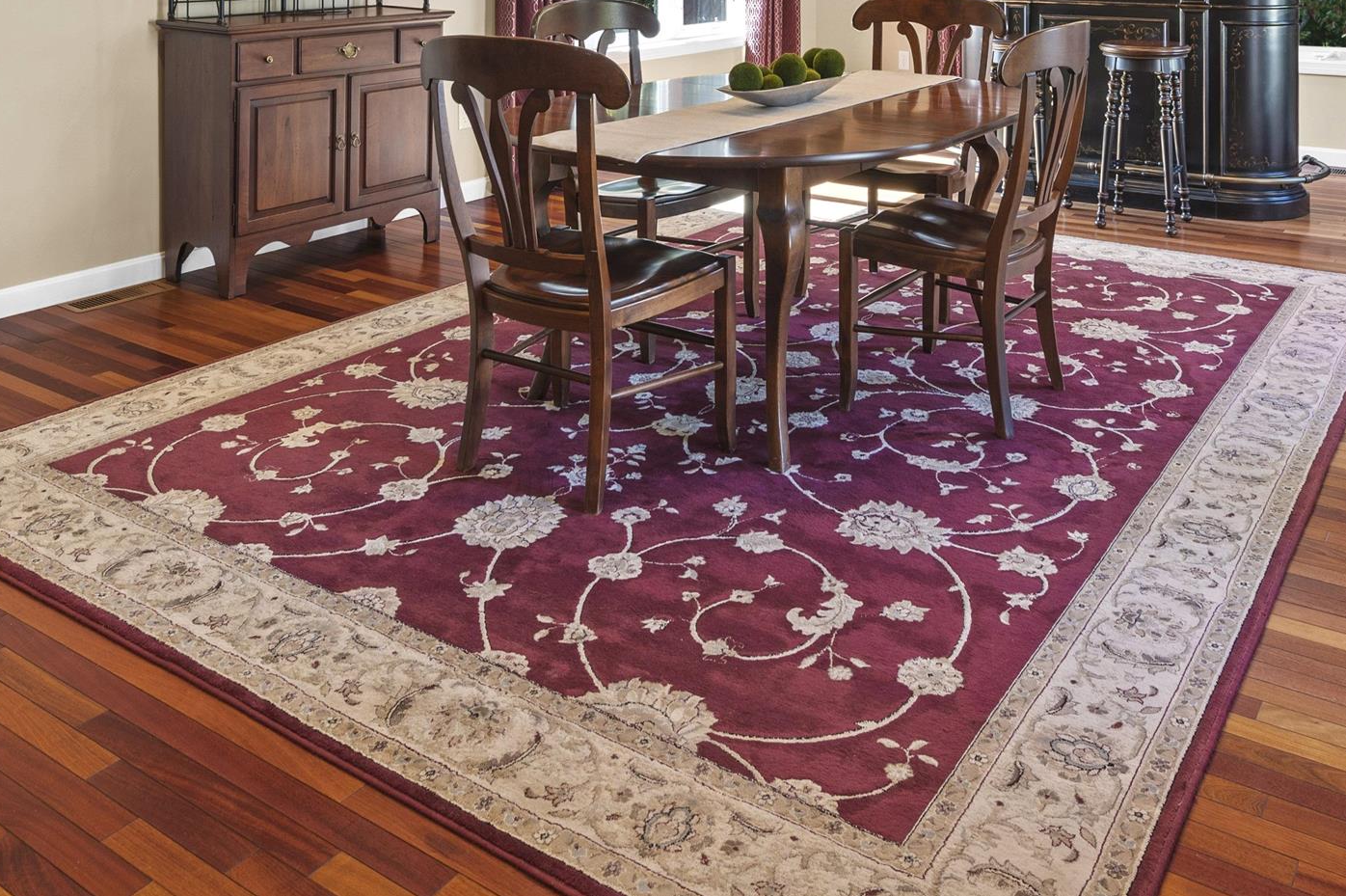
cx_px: 728
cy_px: -87
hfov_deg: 55.6
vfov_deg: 33.7
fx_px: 1274
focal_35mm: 34
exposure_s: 1.6
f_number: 7.1
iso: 250
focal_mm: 15.5
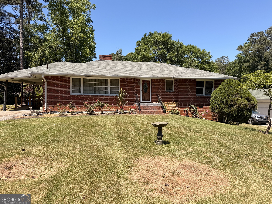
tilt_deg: +0.0
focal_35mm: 24
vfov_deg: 56.8
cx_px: 136
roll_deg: +0.1
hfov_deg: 71.6
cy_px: 102
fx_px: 189
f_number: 1.78
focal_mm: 6.76
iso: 80
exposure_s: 1/3584
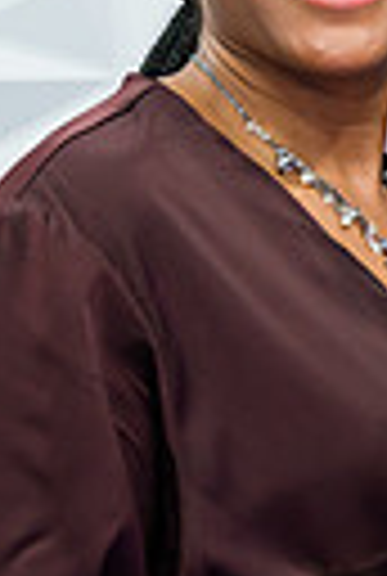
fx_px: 1957
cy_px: 194
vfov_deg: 16.7
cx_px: 837
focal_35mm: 122
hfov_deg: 10.2
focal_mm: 27
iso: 1000
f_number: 3.2
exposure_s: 1/200
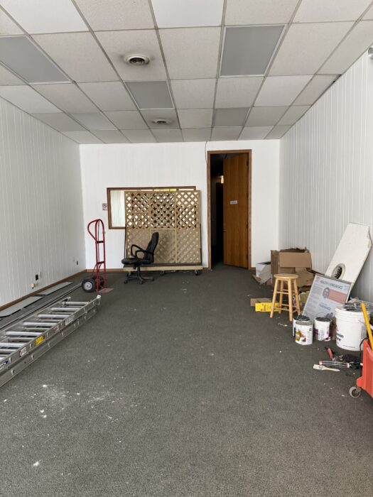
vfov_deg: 71.6
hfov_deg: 56.8
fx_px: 345
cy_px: 248
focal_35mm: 24
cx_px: 186
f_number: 1.78
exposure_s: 1/60
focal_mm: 6.76
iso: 400
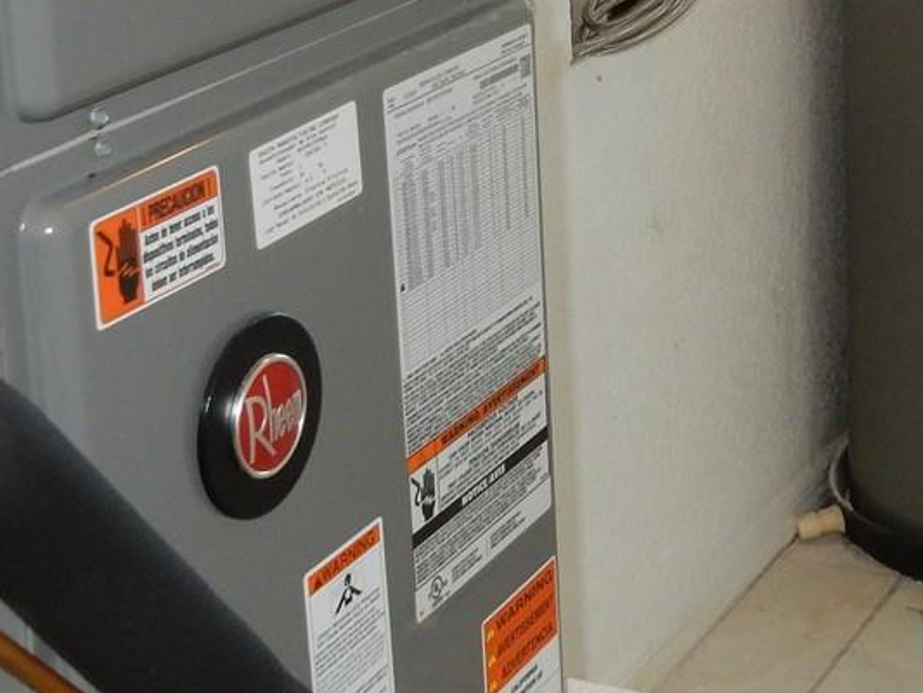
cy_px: -81
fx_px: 2400
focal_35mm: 90
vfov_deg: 15.9
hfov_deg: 21.3
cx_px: 826
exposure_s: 1/30
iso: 200
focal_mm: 5.4
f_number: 4
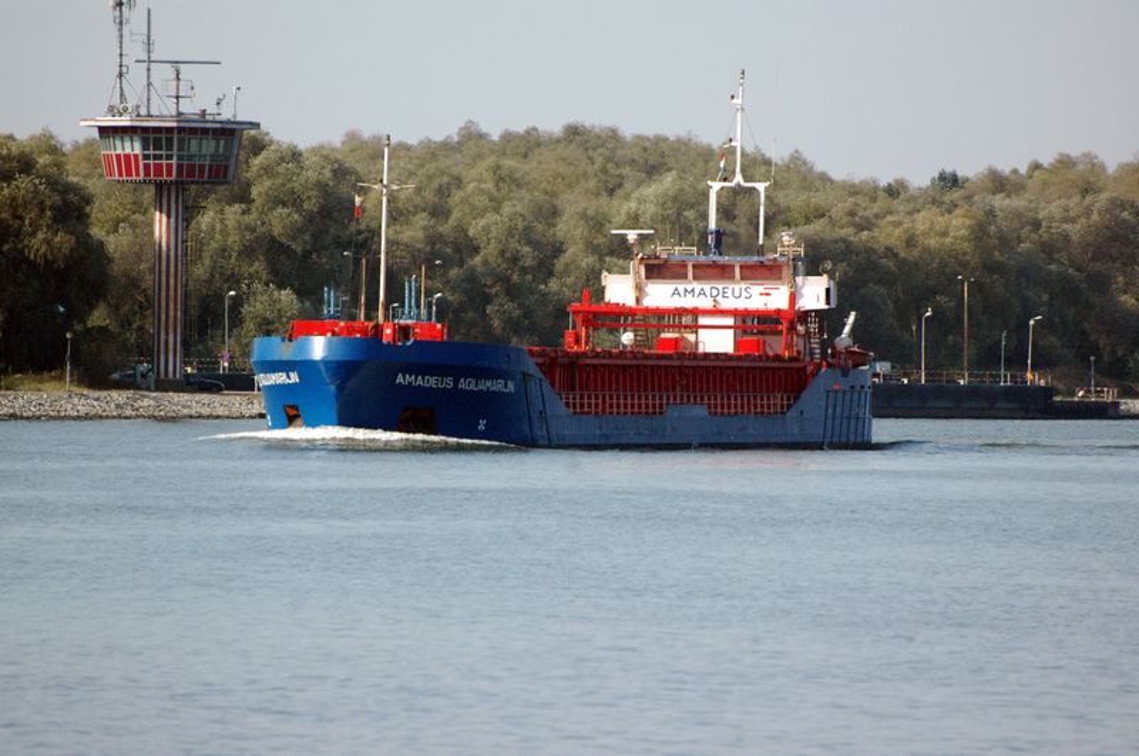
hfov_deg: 5.3
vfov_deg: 3.5
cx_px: 570
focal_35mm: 390
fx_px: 12322
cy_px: 378
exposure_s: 1/1250
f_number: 5.6
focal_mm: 260
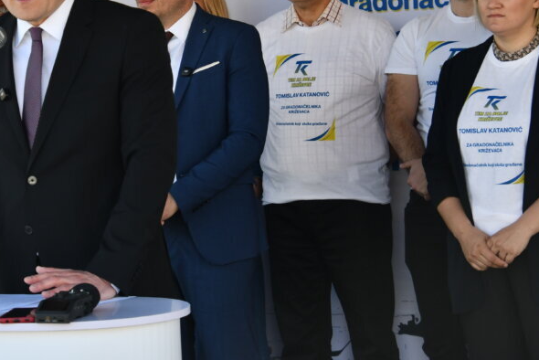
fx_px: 2262
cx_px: 127
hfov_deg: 13.5
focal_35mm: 151
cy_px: 73
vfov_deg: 9.1
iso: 320
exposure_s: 1/500
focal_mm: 58
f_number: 5.6
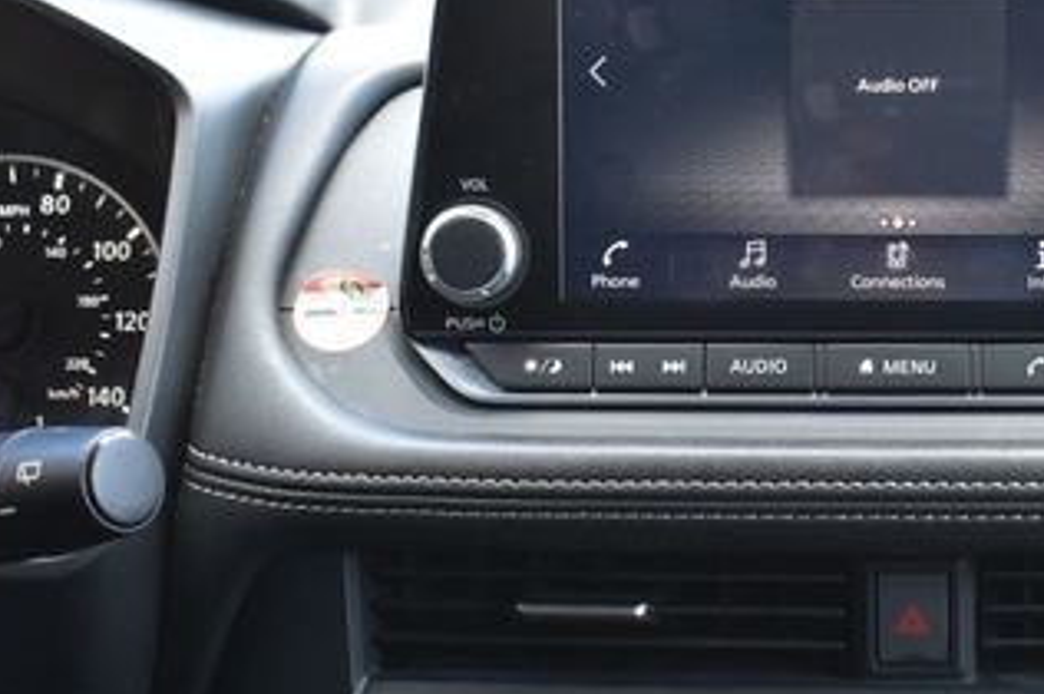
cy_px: 297
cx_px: 971
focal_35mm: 79
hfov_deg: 24.8
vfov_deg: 17.2
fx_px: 2289
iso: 400
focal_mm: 26
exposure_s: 1/50
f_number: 8
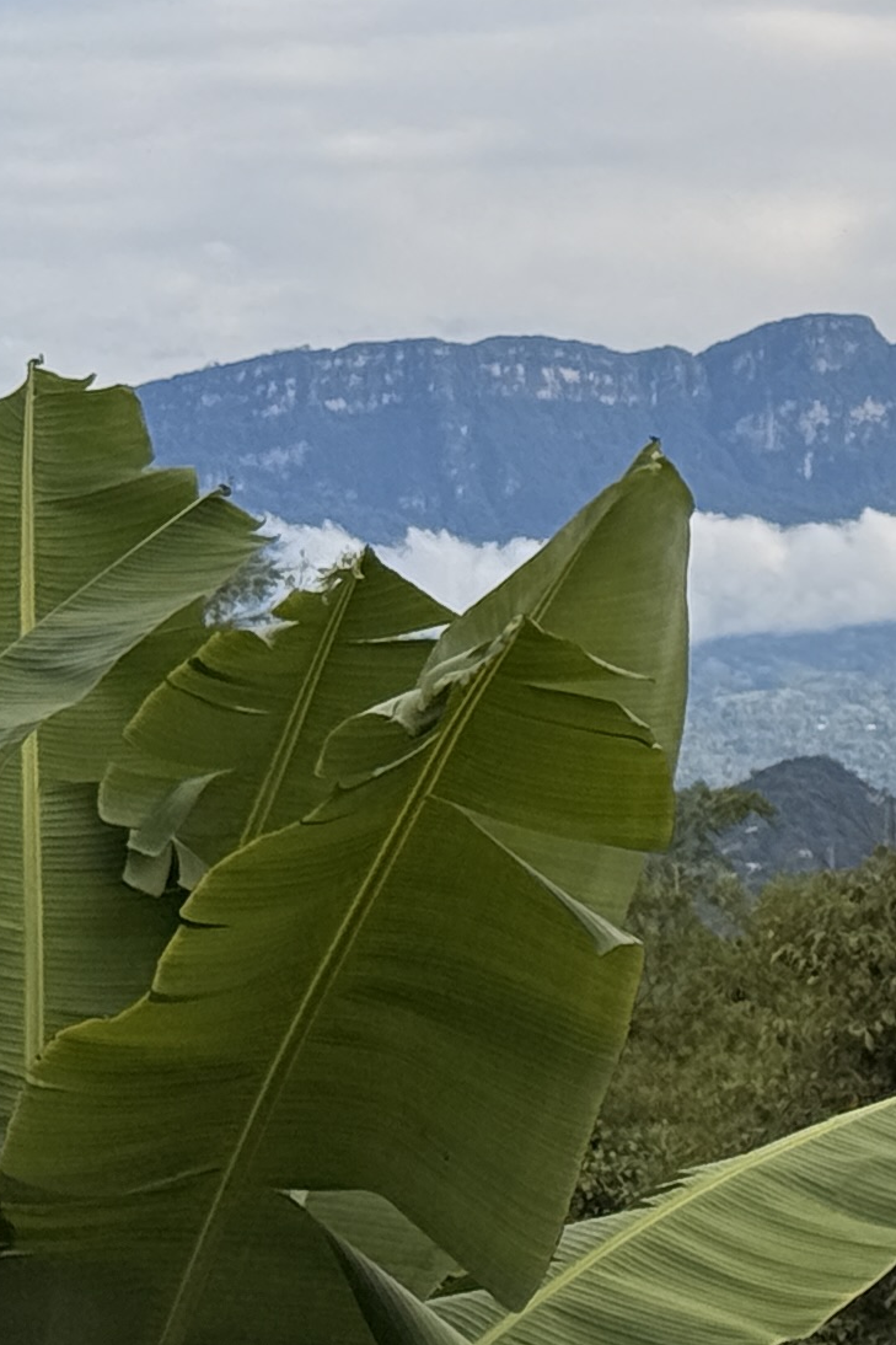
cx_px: 1813
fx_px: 6871
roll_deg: +4.1
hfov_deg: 7.2
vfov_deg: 11.2
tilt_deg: +1.7
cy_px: 611
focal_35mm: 184
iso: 80
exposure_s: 1/4878
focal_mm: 6.76
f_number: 1.78
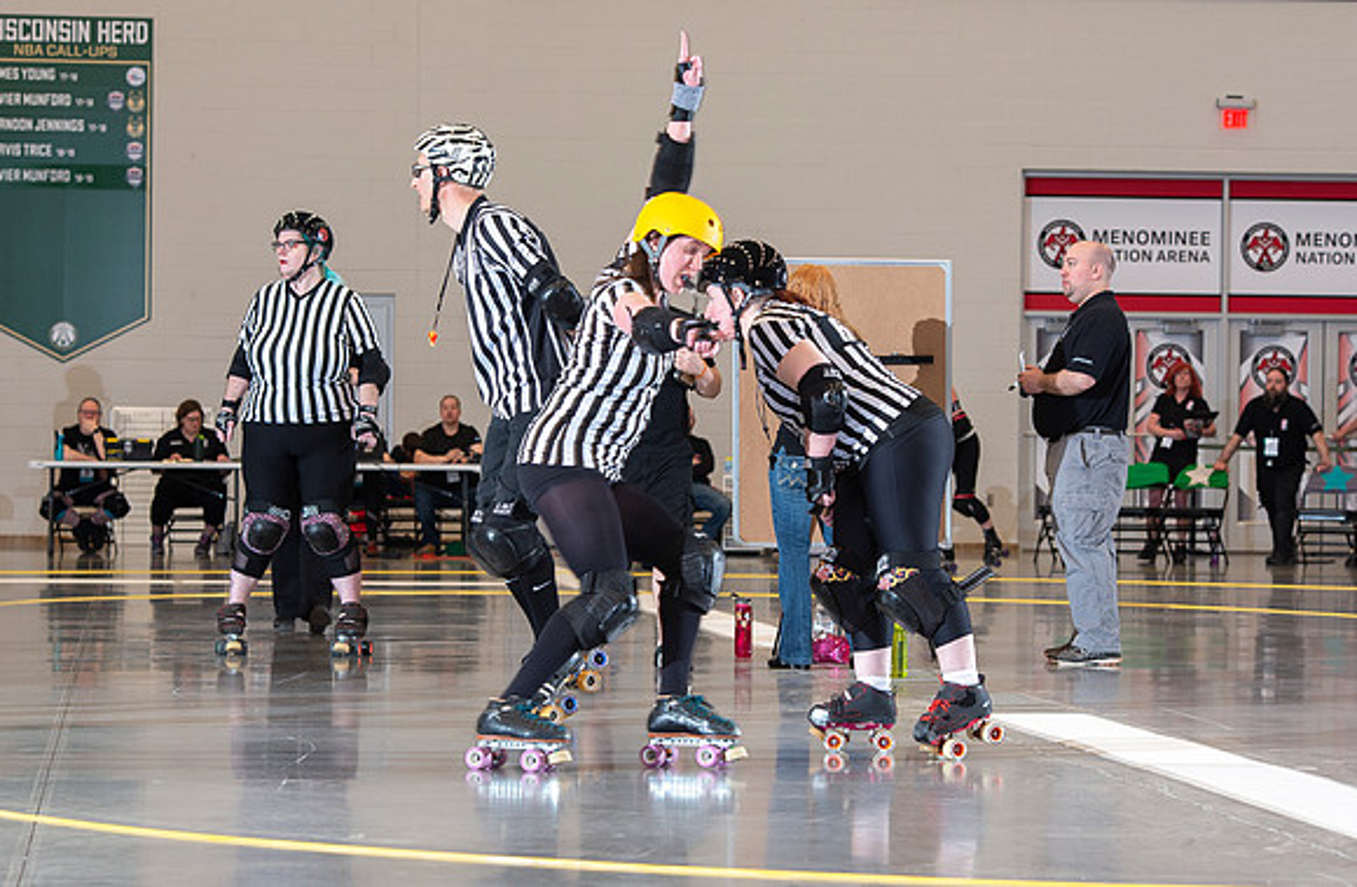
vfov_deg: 11.4
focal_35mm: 119
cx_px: 644
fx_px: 4453
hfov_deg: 17.3
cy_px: 480
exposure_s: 1/160
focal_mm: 100
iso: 640
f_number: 5.6
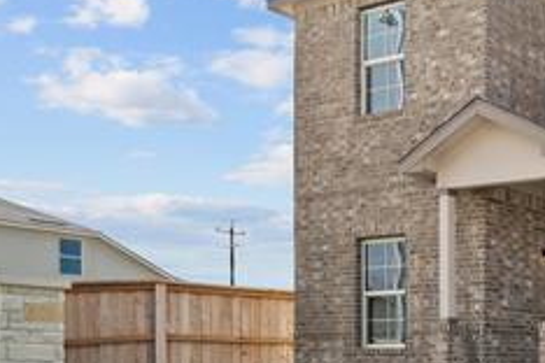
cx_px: 696
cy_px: 241
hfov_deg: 30.6
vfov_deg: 25.9
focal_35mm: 52
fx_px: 787
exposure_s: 1/200
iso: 400
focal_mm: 19
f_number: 13
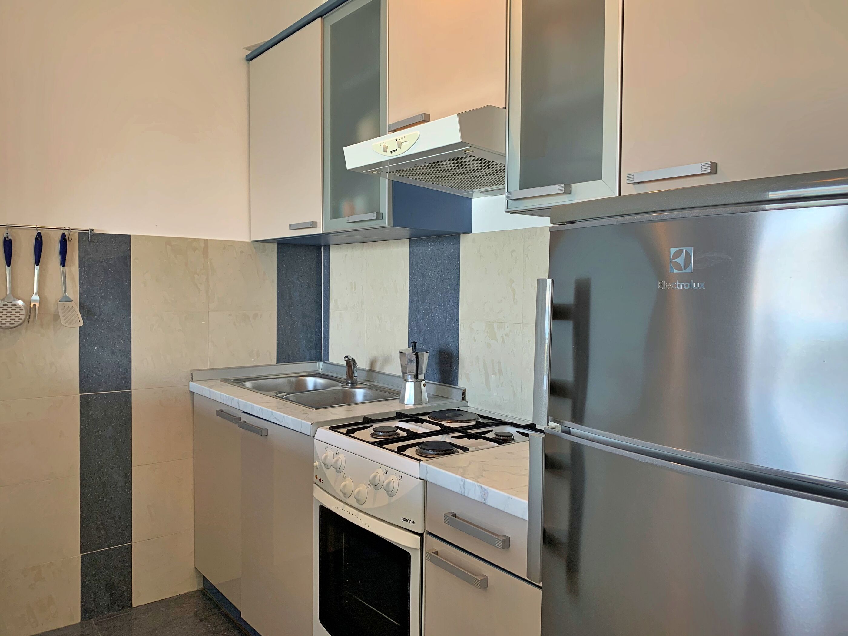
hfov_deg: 67.3
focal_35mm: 26
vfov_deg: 53.1
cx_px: 424
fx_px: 637
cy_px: 318
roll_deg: -1.4
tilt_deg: -1.8
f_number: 1.8
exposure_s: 1/50
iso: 64
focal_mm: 4.25
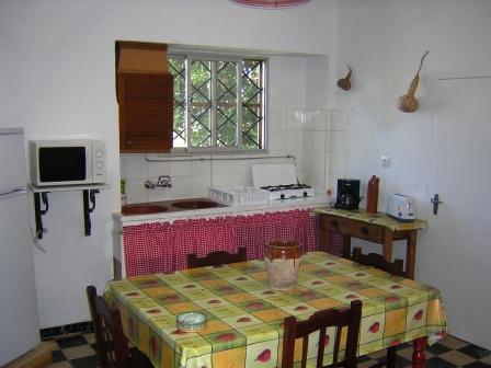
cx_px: 246
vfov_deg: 39.7
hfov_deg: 51.4
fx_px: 511
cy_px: 184
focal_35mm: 36
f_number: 2.6
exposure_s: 1/60.1
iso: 147
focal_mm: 4.7
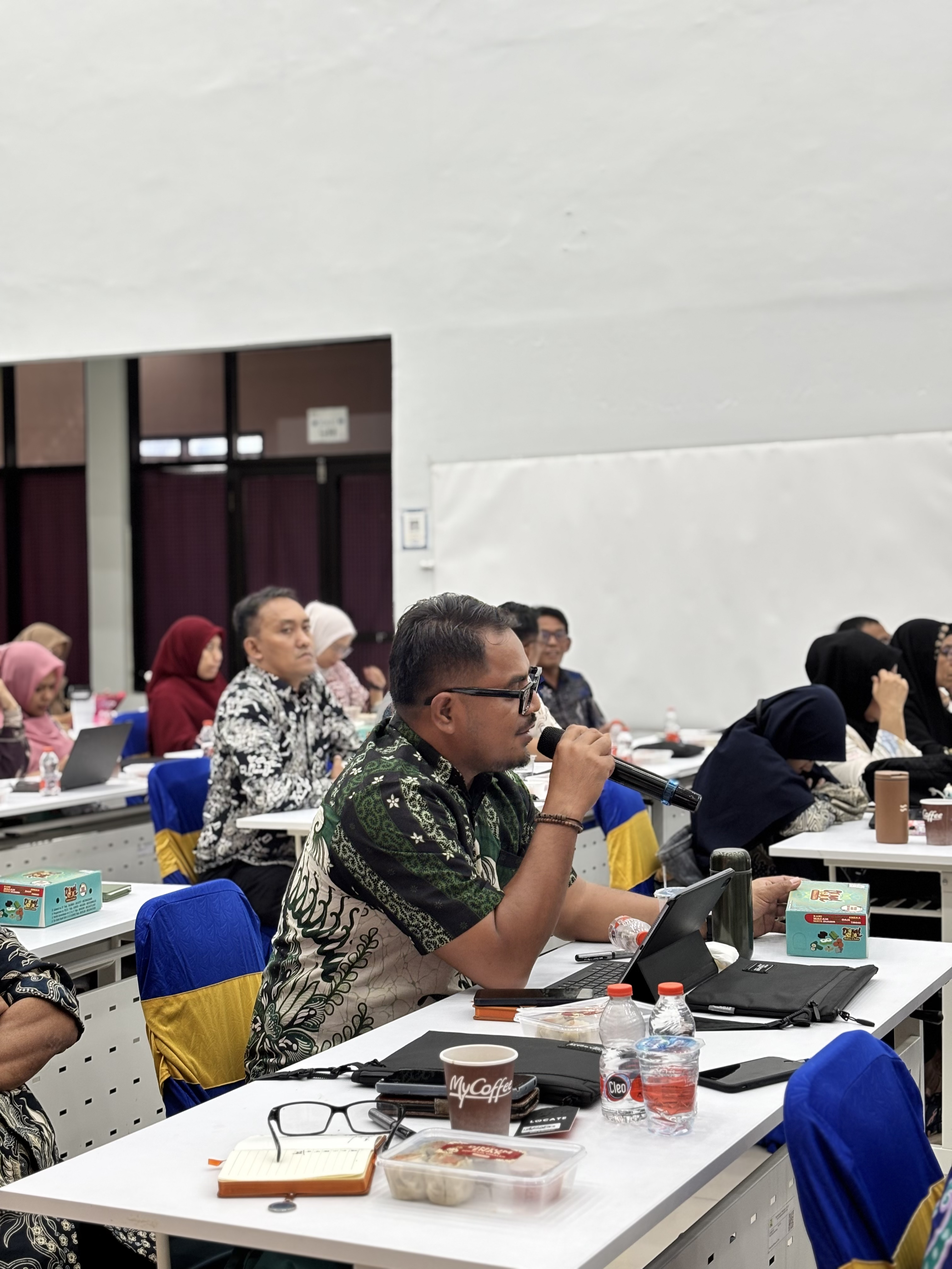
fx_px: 1907
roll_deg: -0.3
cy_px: 634
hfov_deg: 28.0
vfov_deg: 36.8
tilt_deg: -1.5
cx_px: 476
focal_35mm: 52
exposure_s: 1/50
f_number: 1.6
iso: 64
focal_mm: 5.96
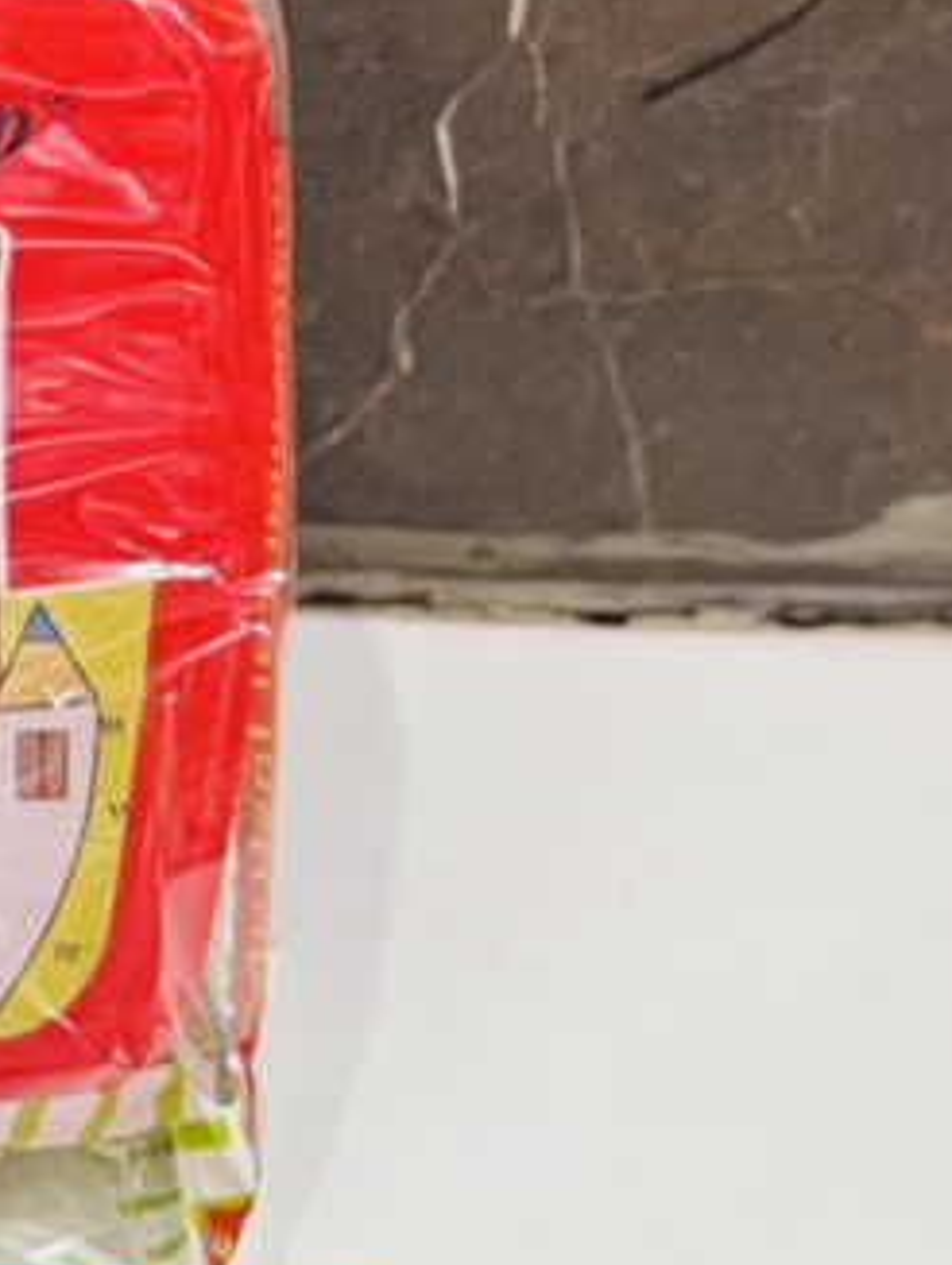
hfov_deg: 10.6
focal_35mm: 127
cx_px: -998
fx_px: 4648
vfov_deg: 15.4
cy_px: 938
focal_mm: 5.1
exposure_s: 1/50
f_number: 1.6
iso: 160
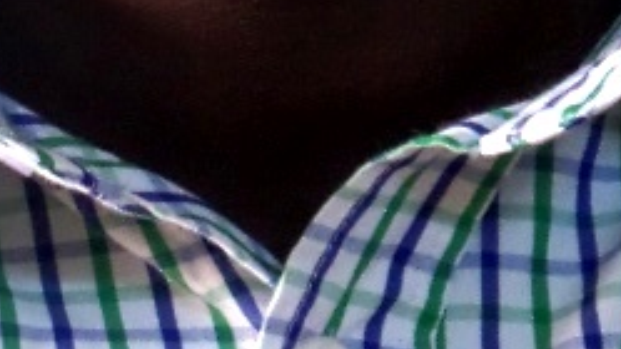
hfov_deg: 7.5
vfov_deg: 4.1
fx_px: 4725
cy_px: -728
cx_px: 239
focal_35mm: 287
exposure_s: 1/20
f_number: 3.6
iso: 400
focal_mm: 11.4
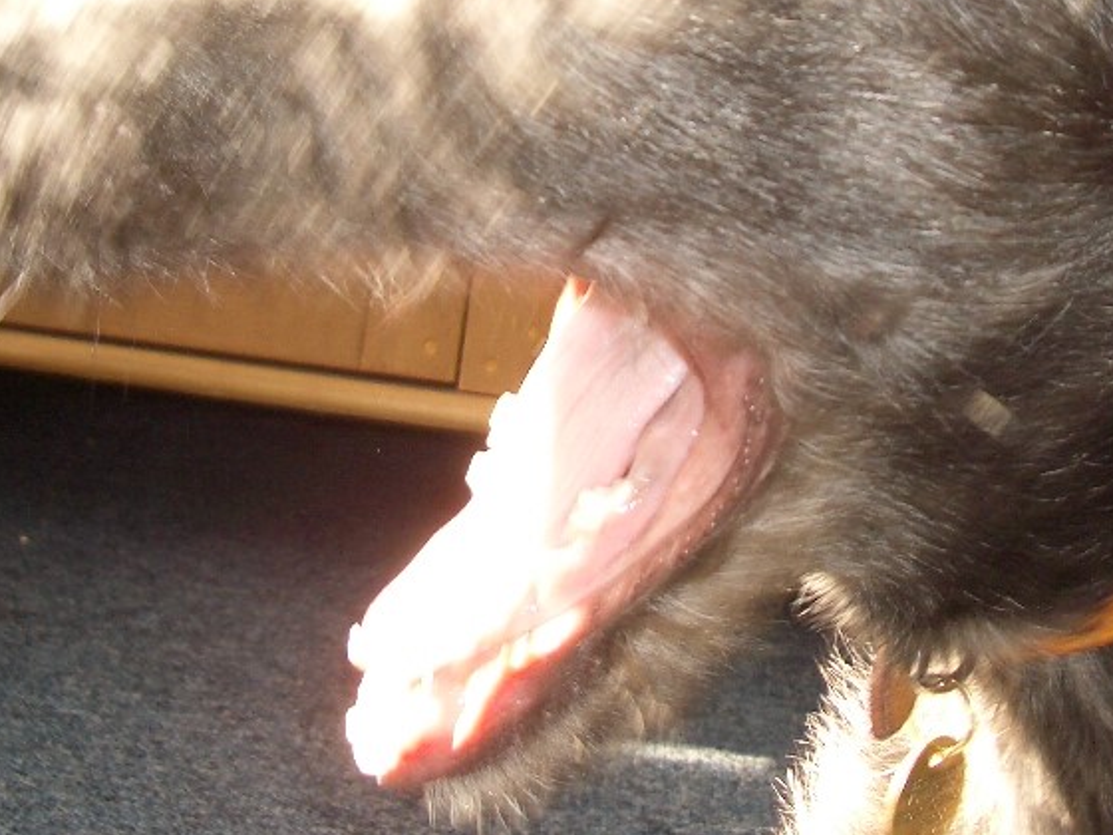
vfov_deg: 22.5
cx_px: 688
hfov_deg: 30.2
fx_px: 2058
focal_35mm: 64
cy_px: 137
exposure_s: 1/60
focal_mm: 5.8
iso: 100
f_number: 2.6
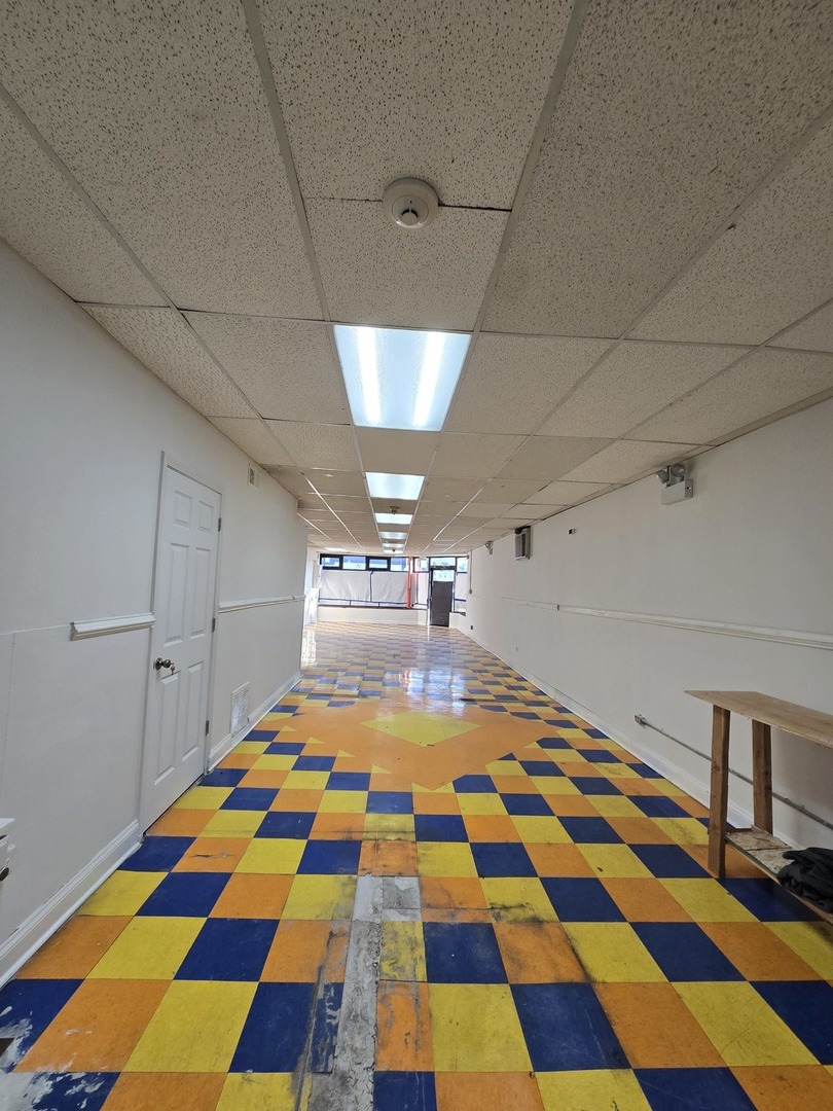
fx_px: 417
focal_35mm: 13
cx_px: 416
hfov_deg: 89.9
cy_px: 556
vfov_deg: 106.2
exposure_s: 1/60
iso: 64
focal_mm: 2.2
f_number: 2.2
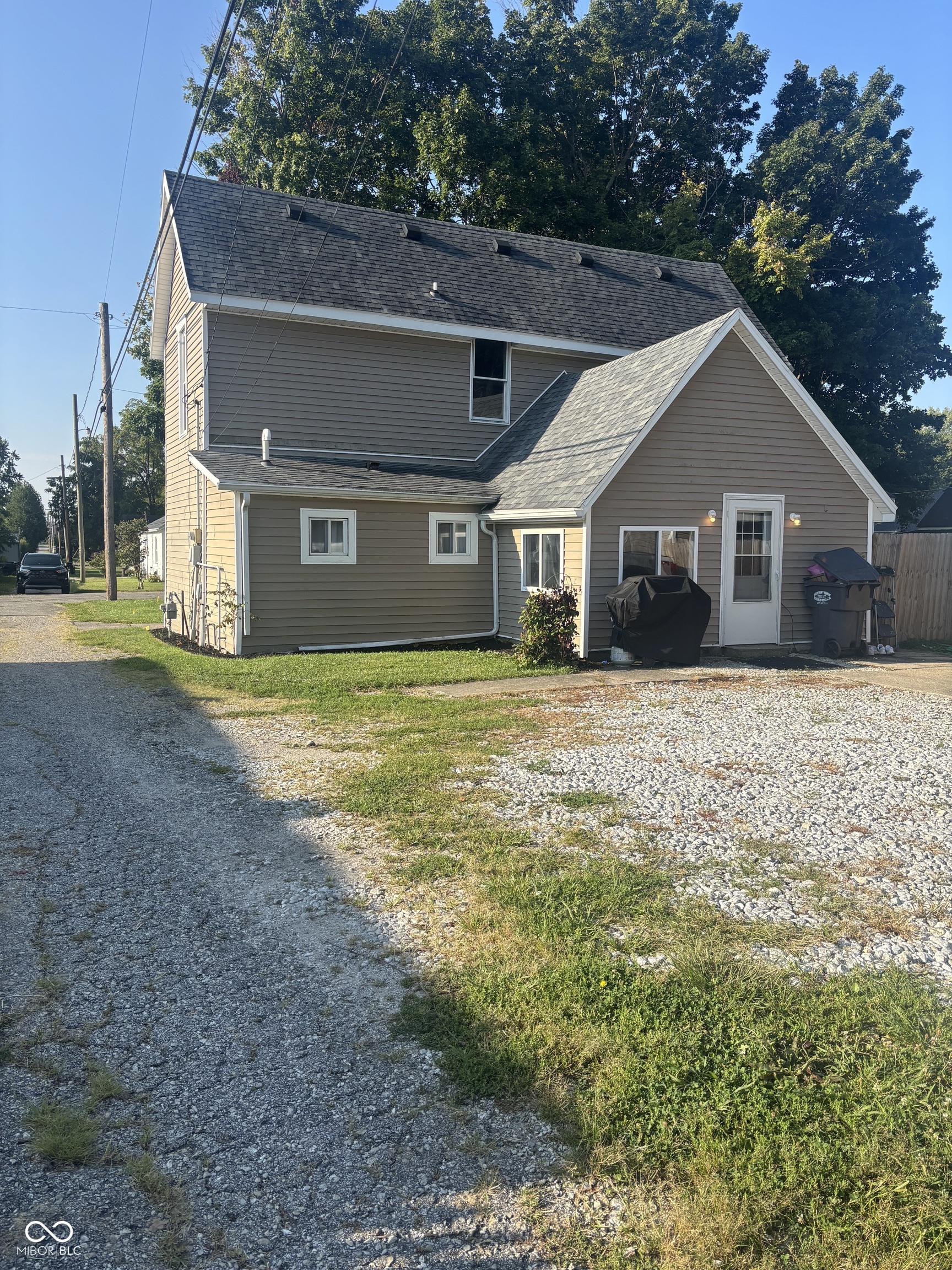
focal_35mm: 26
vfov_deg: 67.3
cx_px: 476
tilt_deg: -5.1
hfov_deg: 53.1
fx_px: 953
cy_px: 635
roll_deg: -1.4
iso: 50
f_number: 1.6
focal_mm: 5.96
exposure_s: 1/1616
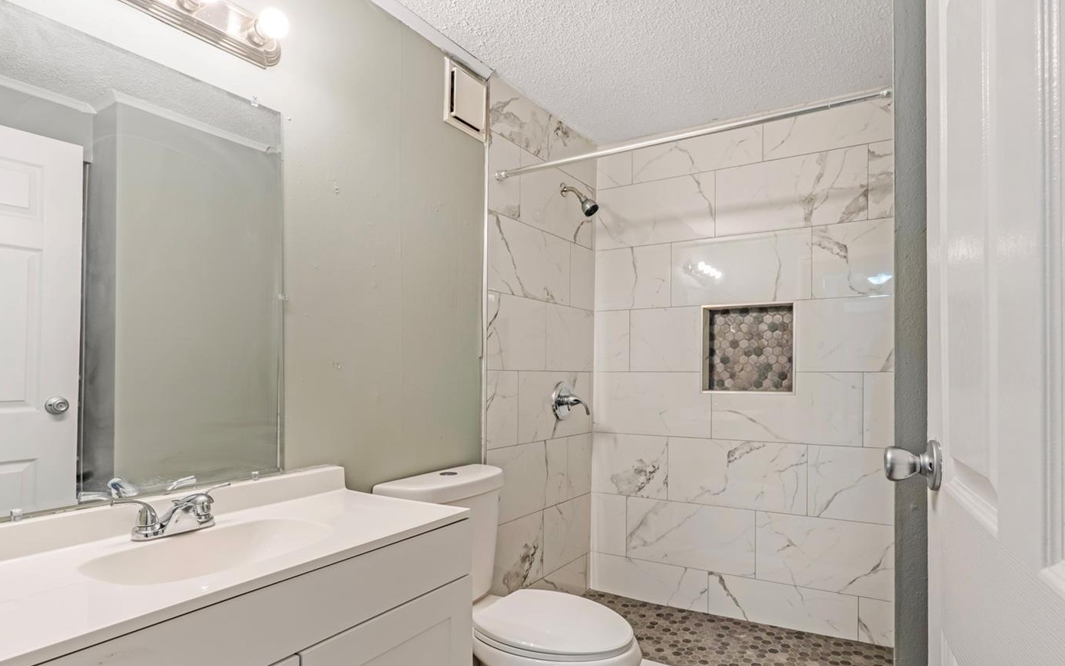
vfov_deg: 60.5
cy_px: 376
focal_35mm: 20
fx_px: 569
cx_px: 556
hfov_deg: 86.2
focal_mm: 11
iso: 250
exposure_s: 1/125
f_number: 9
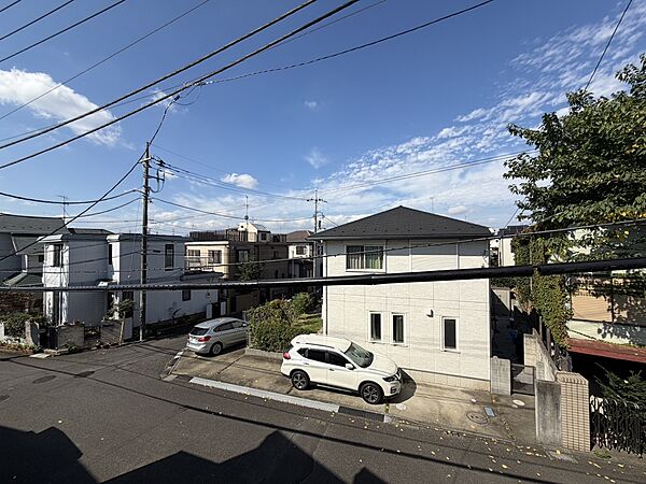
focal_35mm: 14
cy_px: 242
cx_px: 323
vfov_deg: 85.7
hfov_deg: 102.1
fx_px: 261
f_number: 2.2
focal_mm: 2.22
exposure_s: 1/1259
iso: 20
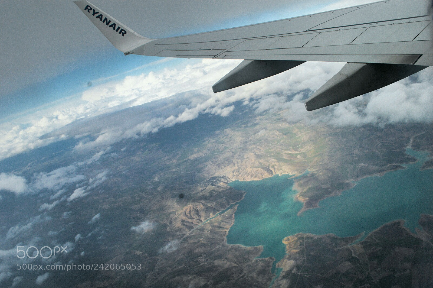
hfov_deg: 62.0
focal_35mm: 30
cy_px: 144
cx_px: 216
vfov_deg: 43.5
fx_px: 360
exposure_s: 1/400
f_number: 11
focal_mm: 20
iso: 400
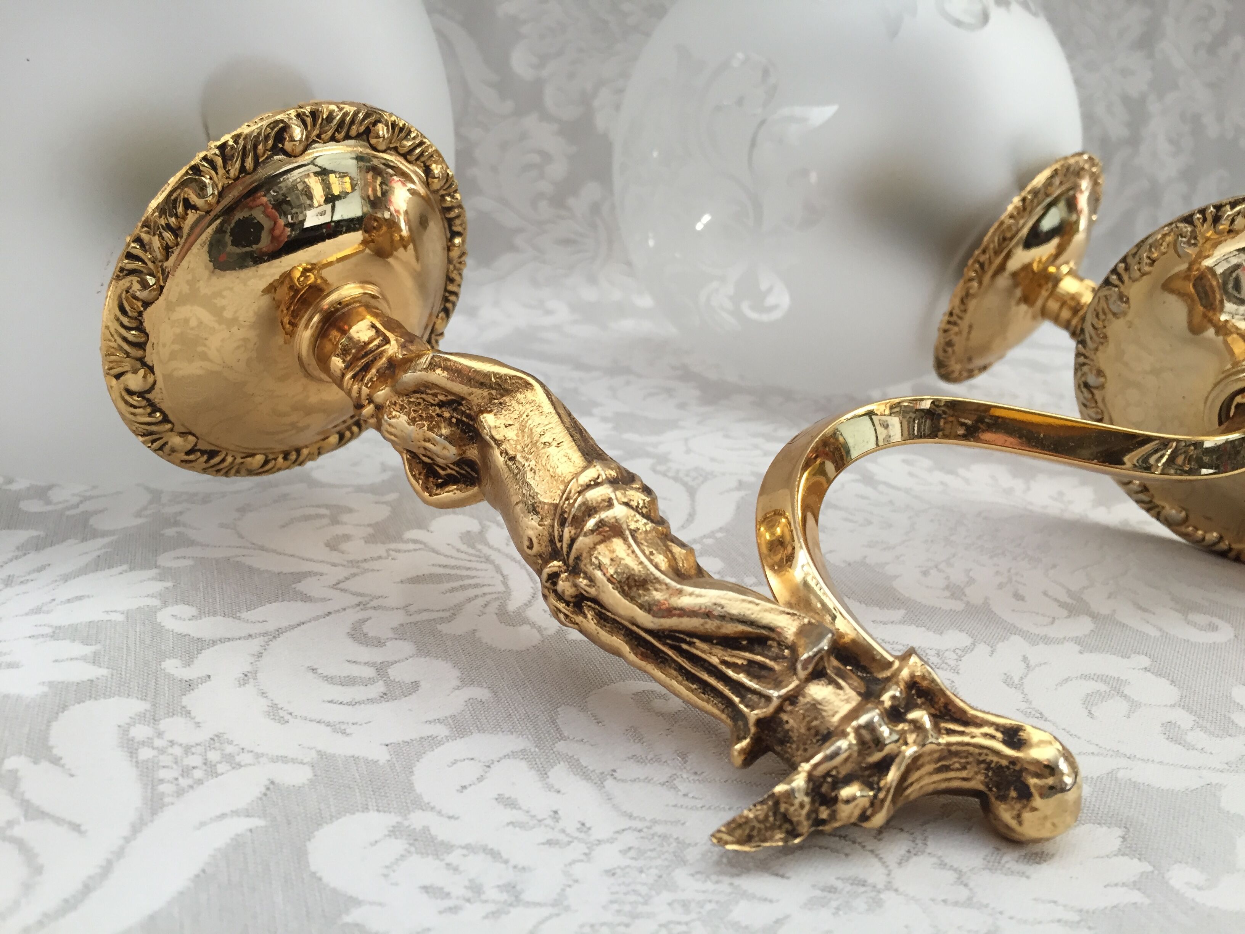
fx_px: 1043
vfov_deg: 48.2
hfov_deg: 61.7
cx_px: 622
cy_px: 467
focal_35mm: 29
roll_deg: -5.4
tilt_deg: -18.5
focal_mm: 4.15
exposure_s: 1/33
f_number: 2.2
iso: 80
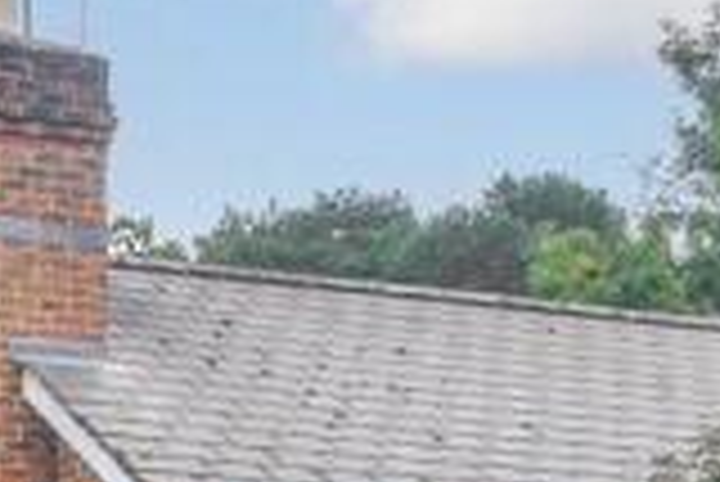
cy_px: 957
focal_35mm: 123
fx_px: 2462
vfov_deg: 10.3
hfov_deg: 16.4
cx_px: 43
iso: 160
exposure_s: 1/200
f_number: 8
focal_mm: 20
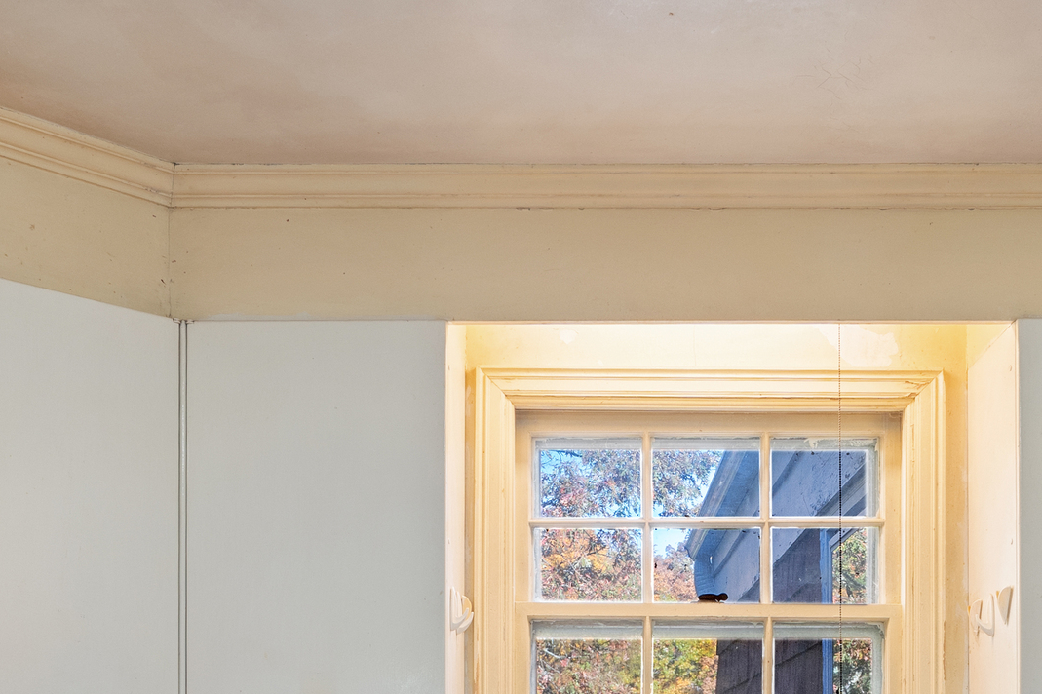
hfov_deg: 41.6
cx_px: 767
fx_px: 1331
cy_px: 749
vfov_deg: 27.0
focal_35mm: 46
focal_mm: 16
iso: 400
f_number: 8
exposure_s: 1/1.67
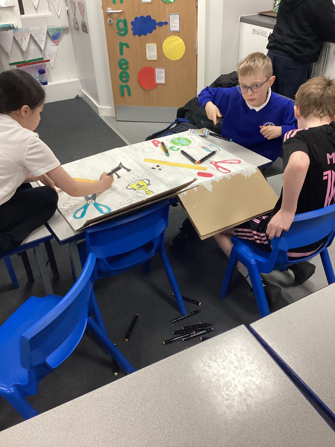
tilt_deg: -37.0
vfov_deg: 58.4
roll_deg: +4.1
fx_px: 400
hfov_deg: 45.4
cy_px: 224
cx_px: 168
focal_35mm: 31
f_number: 2.4
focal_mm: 3.3
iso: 160
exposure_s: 1/60
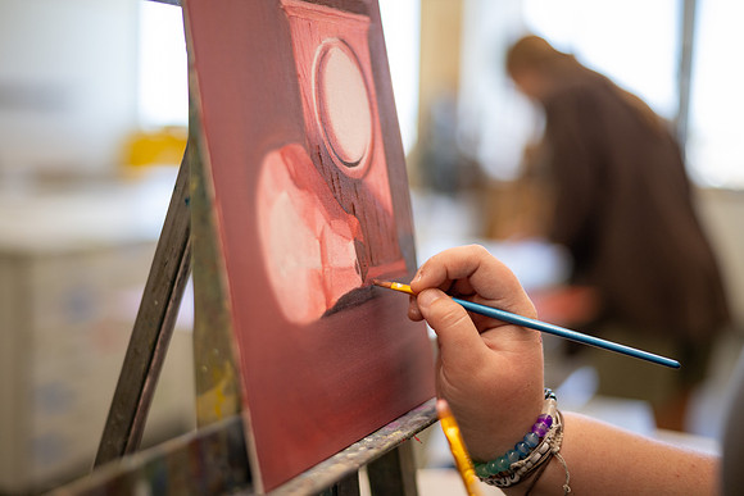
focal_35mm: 50
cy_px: 248
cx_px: 372
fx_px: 1034
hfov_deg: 39.6
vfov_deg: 27.0
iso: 320
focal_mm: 50
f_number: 1.8
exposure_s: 1/400
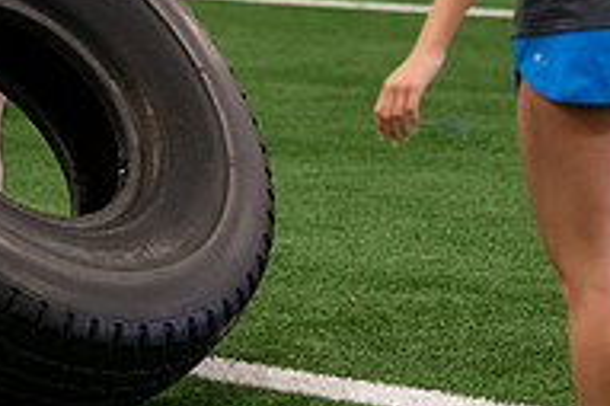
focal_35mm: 310
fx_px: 5248
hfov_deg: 6.6
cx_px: 134
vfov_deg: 4.4
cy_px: 11
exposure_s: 1/200
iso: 2000
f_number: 3.2
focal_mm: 102
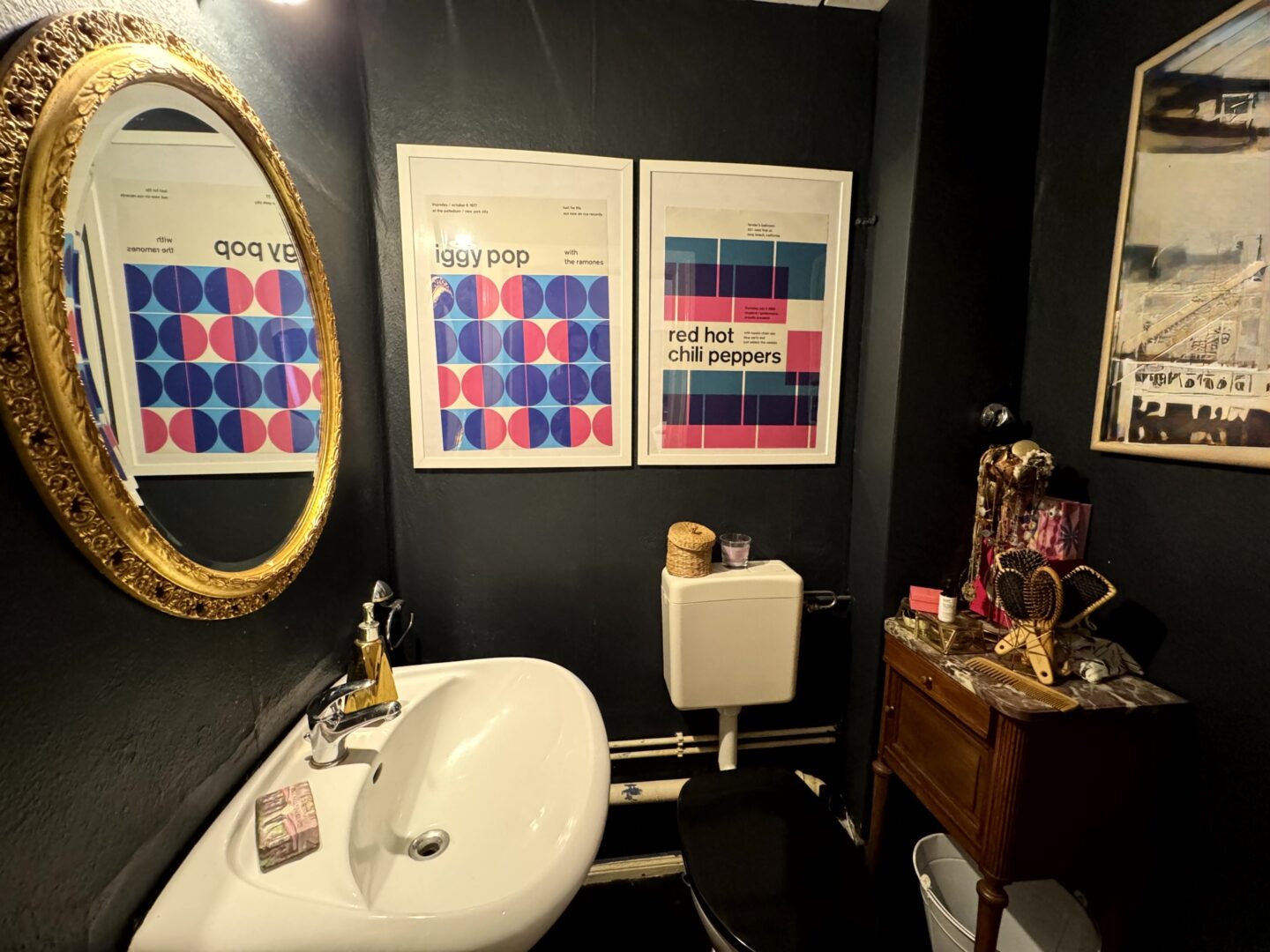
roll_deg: -0.2
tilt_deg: -7.7
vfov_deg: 85.7
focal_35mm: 14
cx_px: 635
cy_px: 476
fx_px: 514
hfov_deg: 102.1
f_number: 2.2
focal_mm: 2.22
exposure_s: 1/50
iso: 1000
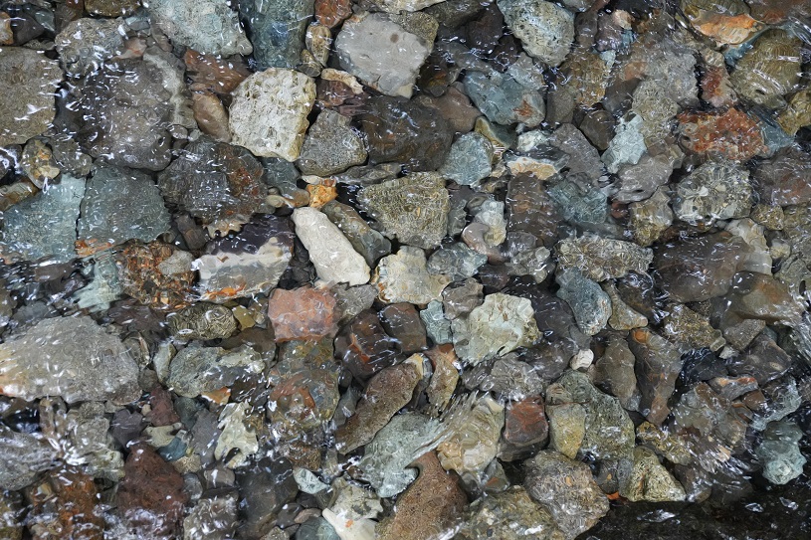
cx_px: 406
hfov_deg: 27.0
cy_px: 270
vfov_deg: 18.2
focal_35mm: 75
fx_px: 1689
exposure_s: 1/500
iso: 5000
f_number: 4
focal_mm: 50
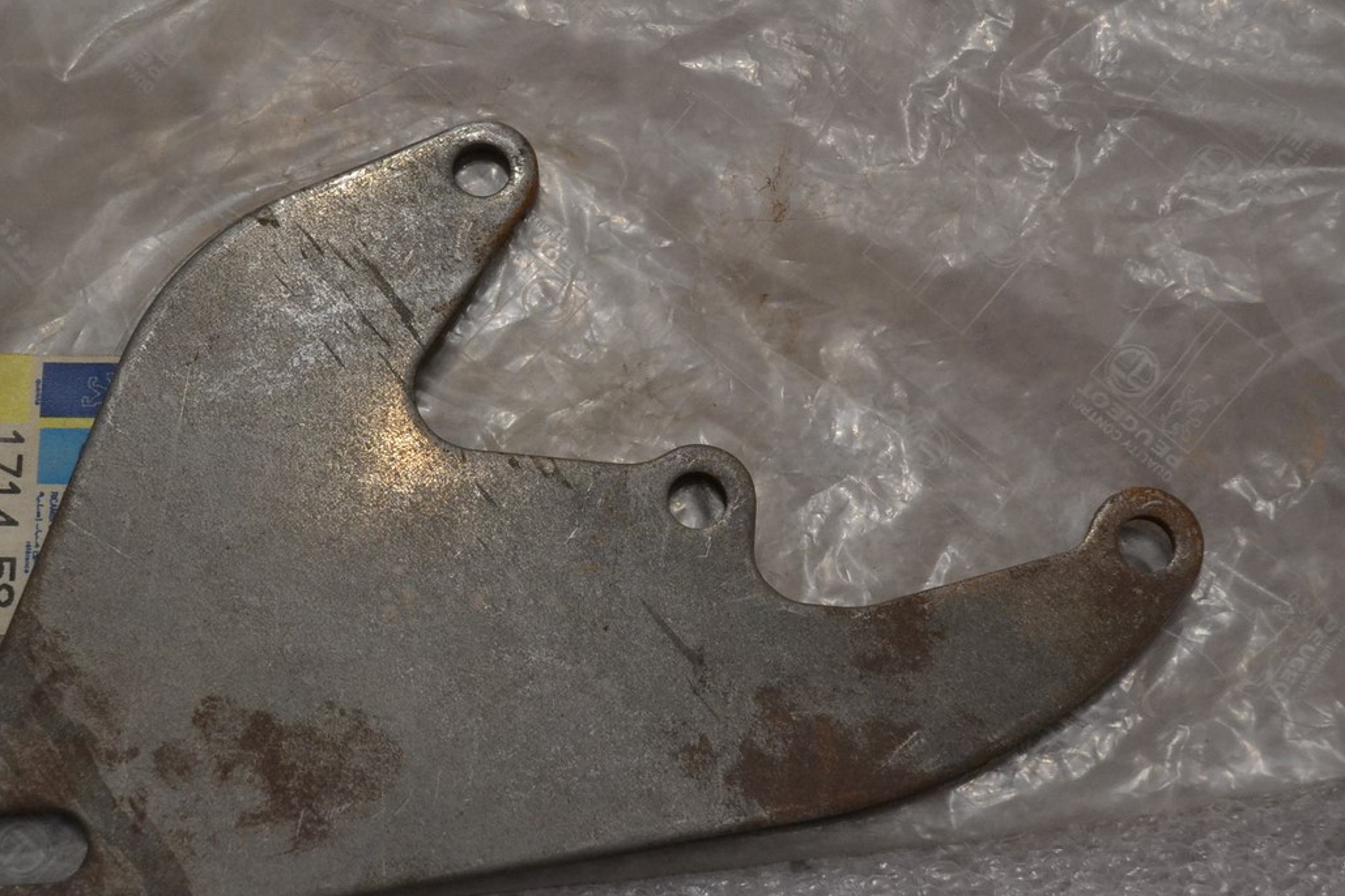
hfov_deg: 31.8
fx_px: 2354
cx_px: 571
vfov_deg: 21.5
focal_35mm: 63
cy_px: 522
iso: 2000
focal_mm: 32
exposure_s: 1/60
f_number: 4.8
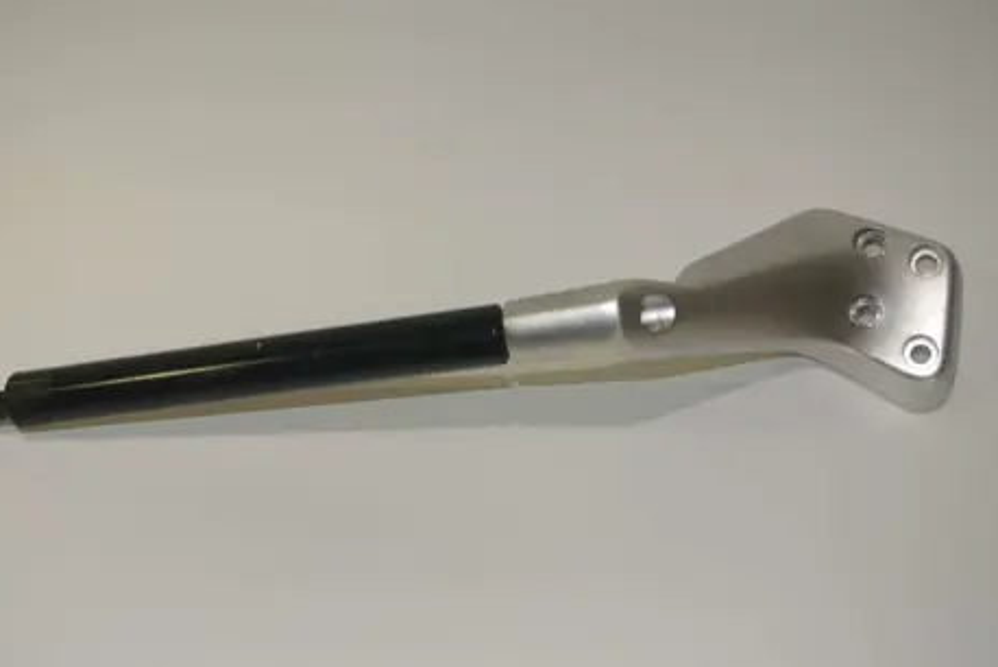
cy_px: 373
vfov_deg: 28.7
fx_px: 1304
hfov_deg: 41.9
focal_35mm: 47
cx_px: 477
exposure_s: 1/60
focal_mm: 15.1
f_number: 4.5
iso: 200
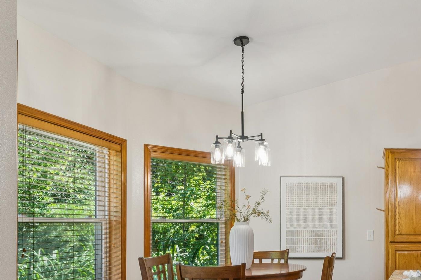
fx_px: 412
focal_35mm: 35
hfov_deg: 48.4
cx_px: 380
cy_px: 224
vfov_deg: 36.4
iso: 400
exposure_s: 1/8
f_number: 13
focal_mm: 16.1
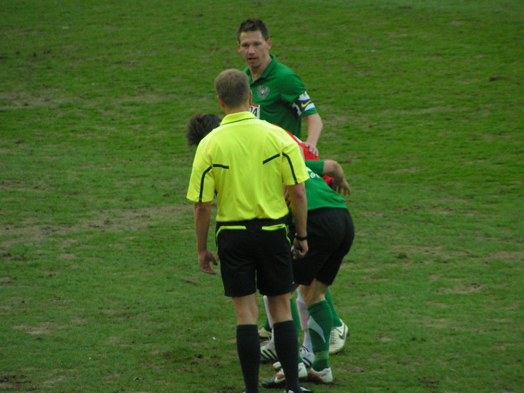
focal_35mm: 326
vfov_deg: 4.6
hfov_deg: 6.1
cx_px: 262
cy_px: 196
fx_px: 4935
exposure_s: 1/320
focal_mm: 49.8
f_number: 3.5
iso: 200
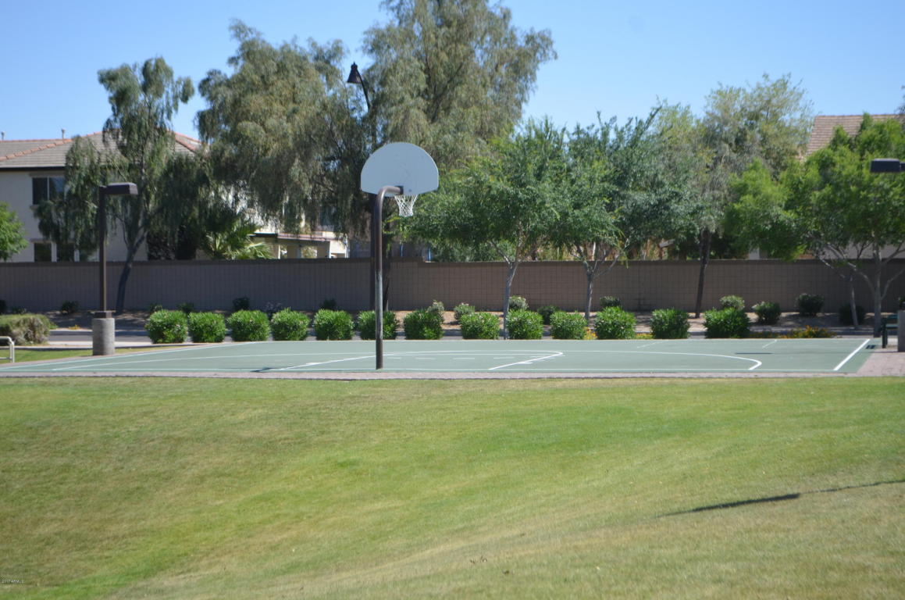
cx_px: 452
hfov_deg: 28.1
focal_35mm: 72
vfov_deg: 18.8
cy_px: 300
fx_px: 1807
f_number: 5.3
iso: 400
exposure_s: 1/1250
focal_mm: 48
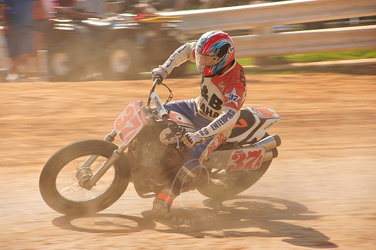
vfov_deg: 6.9
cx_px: 188
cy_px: 125
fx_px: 2088
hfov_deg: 10.3
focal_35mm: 200
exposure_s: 1/400
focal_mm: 200
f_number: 9
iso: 200
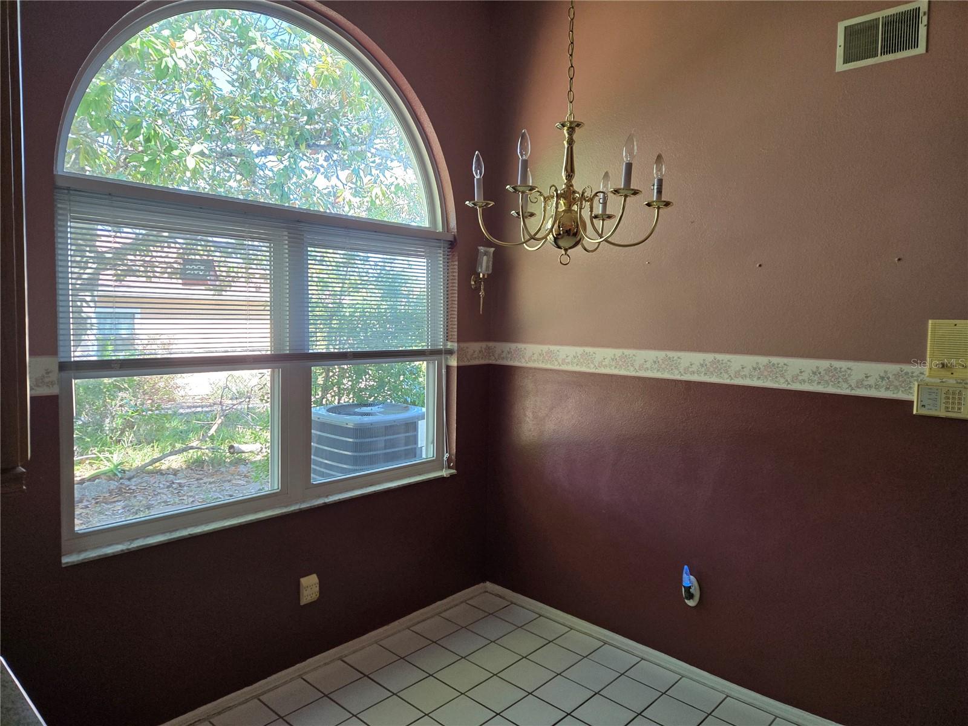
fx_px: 643
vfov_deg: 58.9
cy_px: 363
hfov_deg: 73.9
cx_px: 484
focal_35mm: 23
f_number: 1.8
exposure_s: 1/180
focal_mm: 5.4
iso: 200
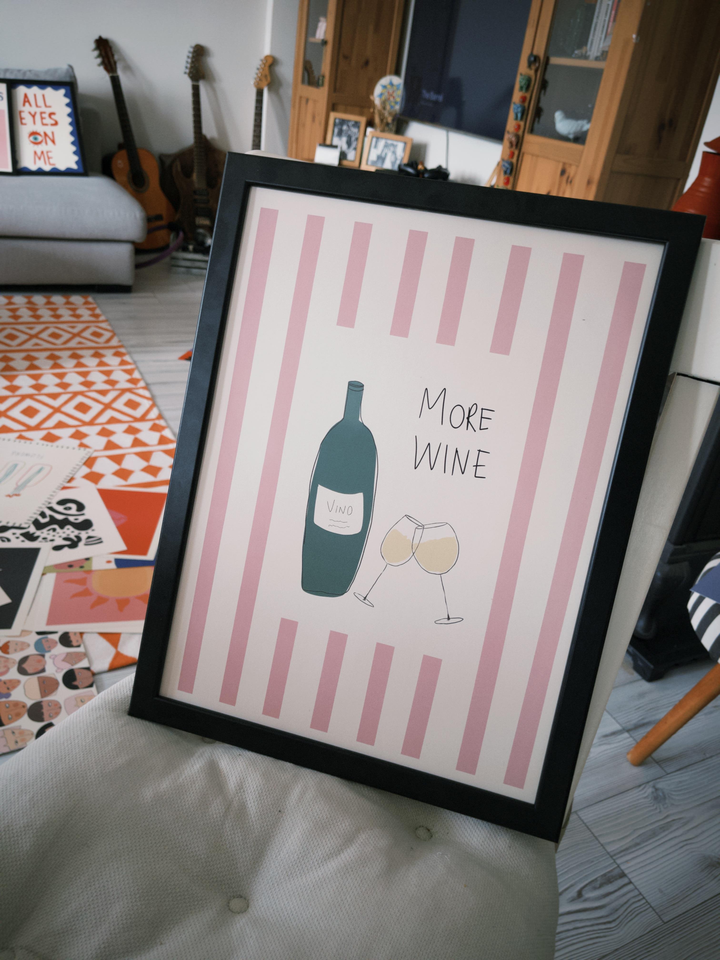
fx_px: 721
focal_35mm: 26
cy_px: 480
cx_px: 360
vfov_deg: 67.3
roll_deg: -8.4
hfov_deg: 53.1
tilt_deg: -28.5
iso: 32
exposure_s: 1/122
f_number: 1.6
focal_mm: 5.1
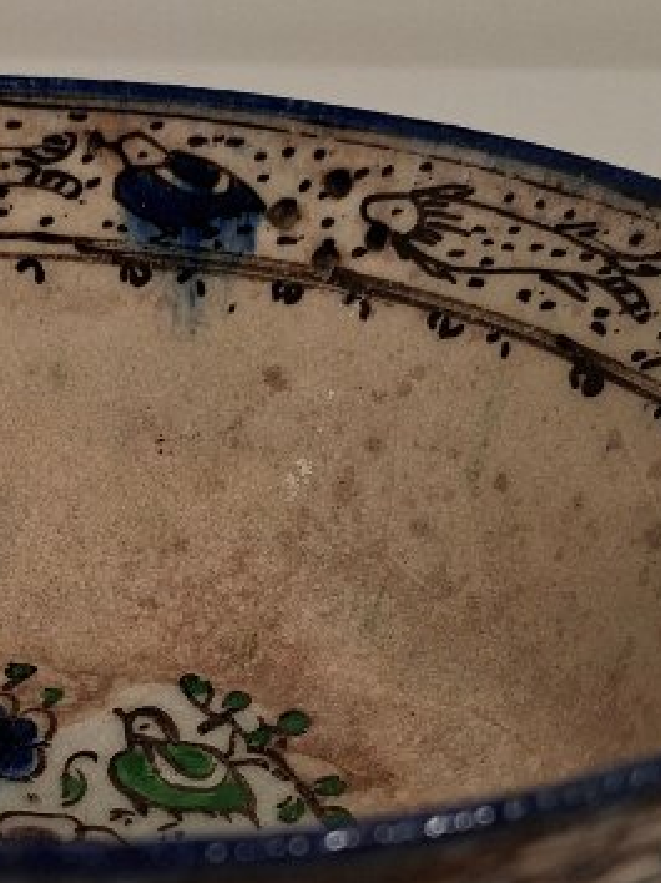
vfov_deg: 25.0
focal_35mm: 78
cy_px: 526
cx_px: 102
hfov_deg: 18.6
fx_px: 1988
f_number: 1.8
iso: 80
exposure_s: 1/100
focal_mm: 5.54
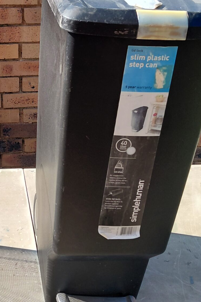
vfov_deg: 33.7
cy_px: 105
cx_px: 23
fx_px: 494
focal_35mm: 59
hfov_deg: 22.5
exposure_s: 1/868
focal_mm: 4.69
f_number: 1.8
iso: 50
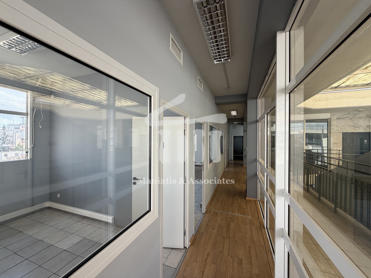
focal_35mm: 14
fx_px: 150
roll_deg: +0.0
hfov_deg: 102.1
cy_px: 139
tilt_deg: +0.0
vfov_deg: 85.7
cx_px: 186
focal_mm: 2.22
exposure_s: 1/131
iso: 40
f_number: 2.2
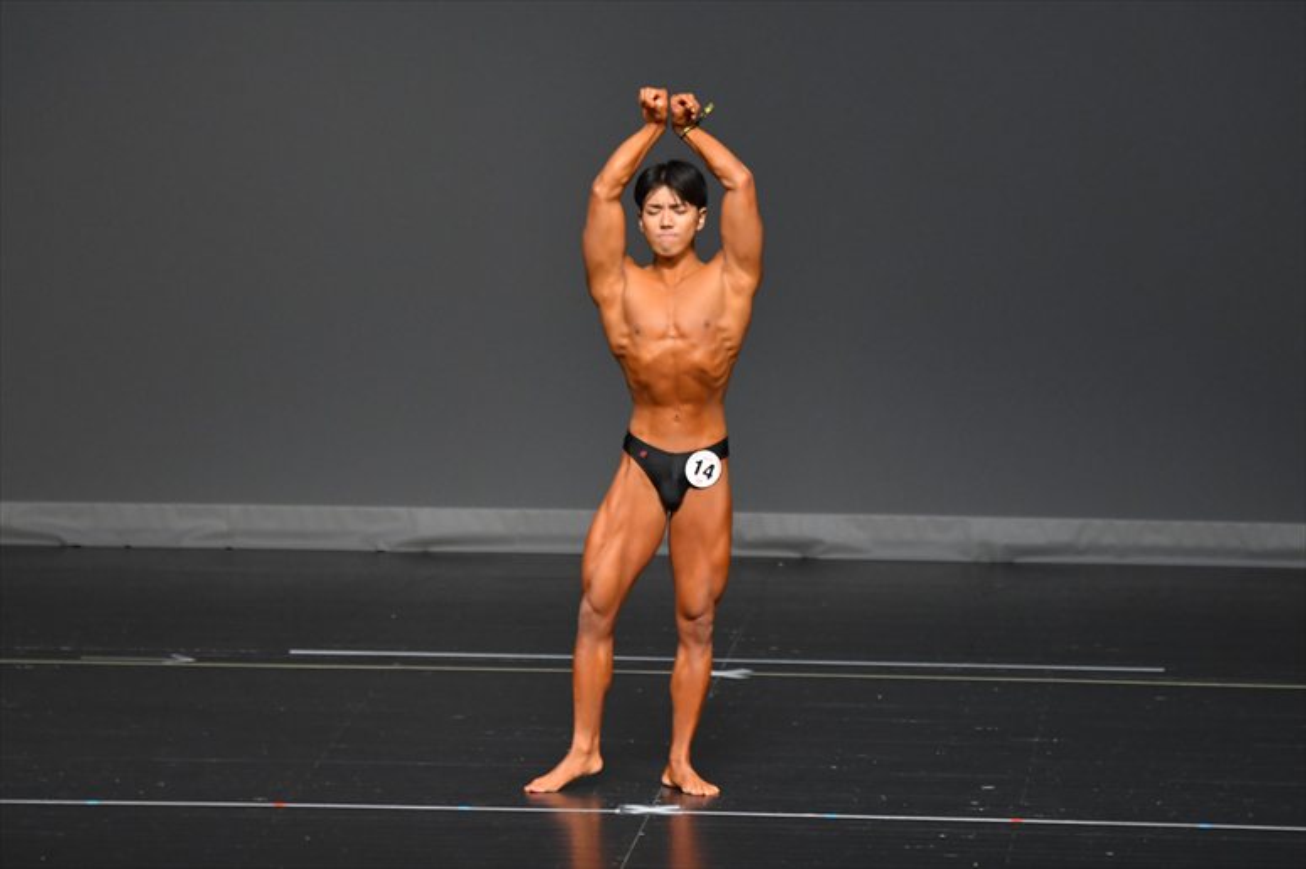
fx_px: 10334
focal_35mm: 285
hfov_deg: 7.2
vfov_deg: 4.8
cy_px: 434
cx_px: 653
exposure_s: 1/400
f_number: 5.6
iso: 2500
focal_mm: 190
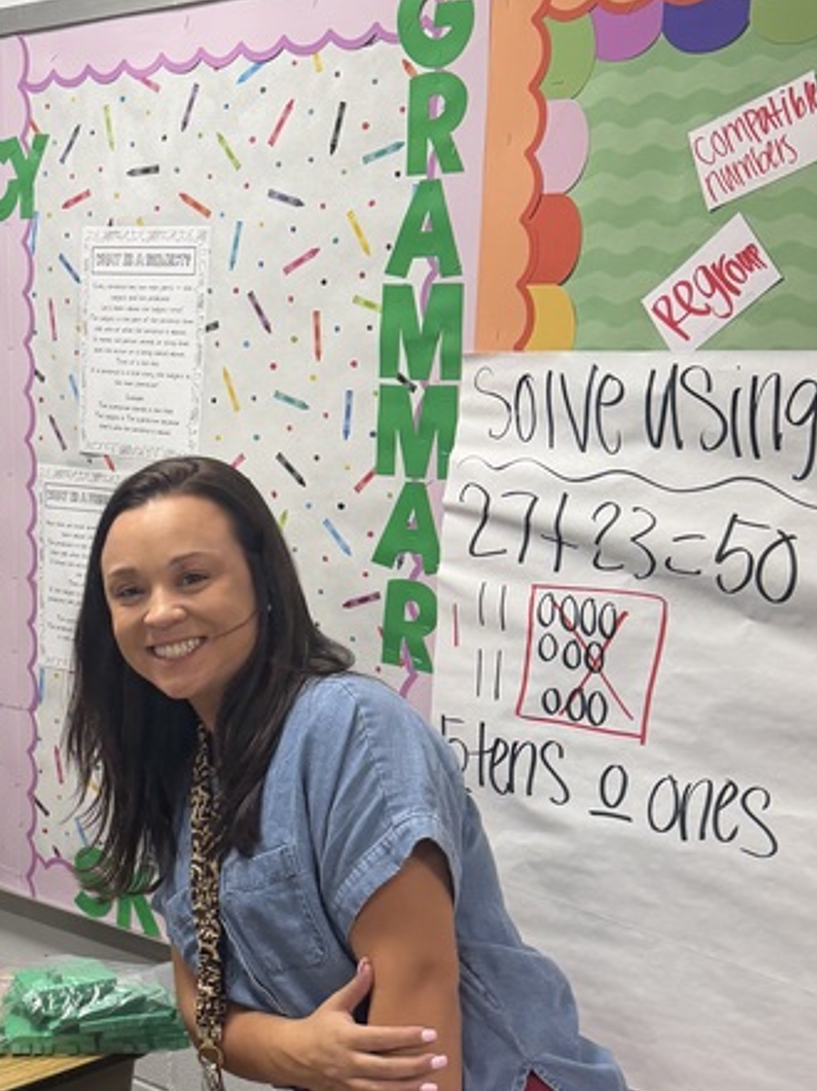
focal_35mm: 56
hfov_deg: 25.4
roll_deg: -0.5
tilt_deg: -16.0
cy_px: 788
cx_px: 104
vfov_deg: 33.8
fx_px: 1763
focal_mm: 6.76
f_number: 1.78
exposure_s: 1/120
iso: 160
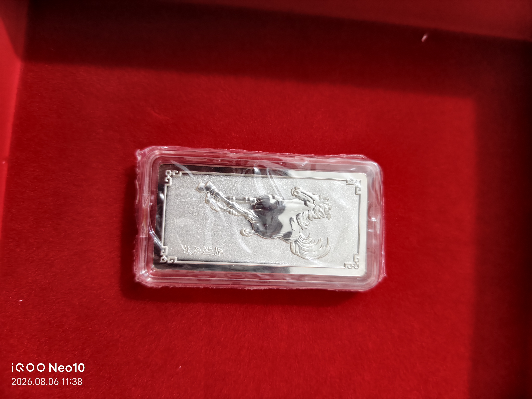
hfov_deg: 73.9
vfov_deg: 58.9
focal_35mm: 23
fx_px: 353
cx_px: 266
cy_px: 200
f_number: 1.88
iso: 525
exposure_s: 1/50
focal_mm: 5.56
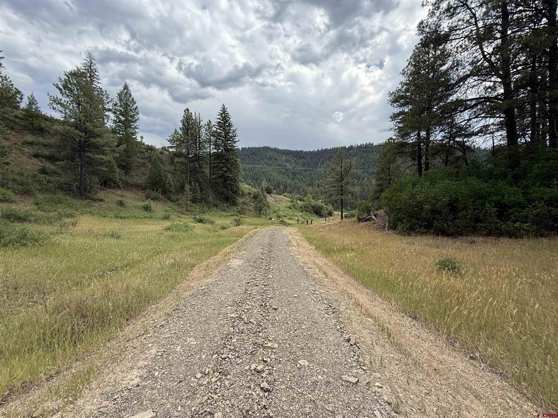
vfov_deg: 85.7
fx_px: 226
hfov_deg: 102.1
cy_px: 209
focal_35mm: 14
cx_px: 279
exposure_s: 1/942
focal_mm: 2.22
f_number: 2.2
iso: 64
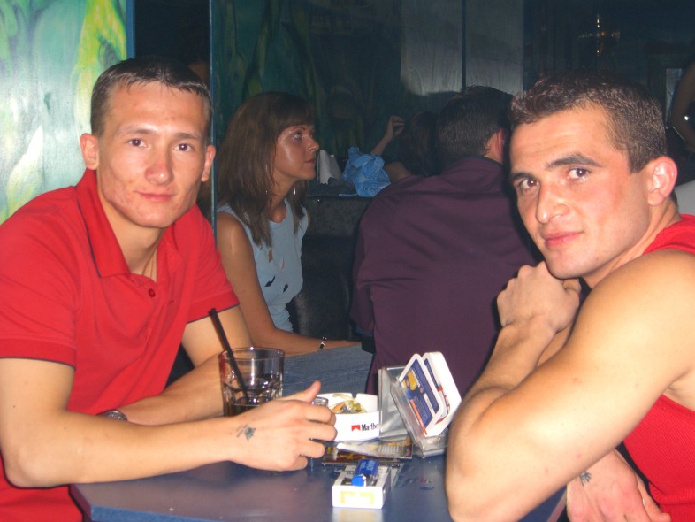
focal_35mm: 58
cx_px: 349
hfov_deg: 33.2
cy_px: 261
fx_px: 1165
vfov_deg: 25.2
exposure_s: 1/60
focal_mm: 11.8
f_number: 3.6
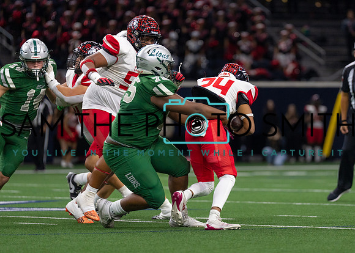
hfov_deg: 7.3
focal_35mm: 275
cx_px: 247
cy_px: 124
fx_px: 2773
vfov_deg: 5.2
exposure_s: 1/1000
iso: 1600
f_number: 2.8
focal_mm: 200
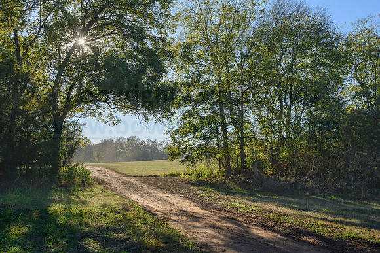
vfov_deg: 34.2
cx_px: 190
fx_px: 412
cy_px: 126
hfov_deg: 49.5
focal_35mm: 39
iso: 100
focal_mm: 39
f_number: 13
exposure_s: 1/100
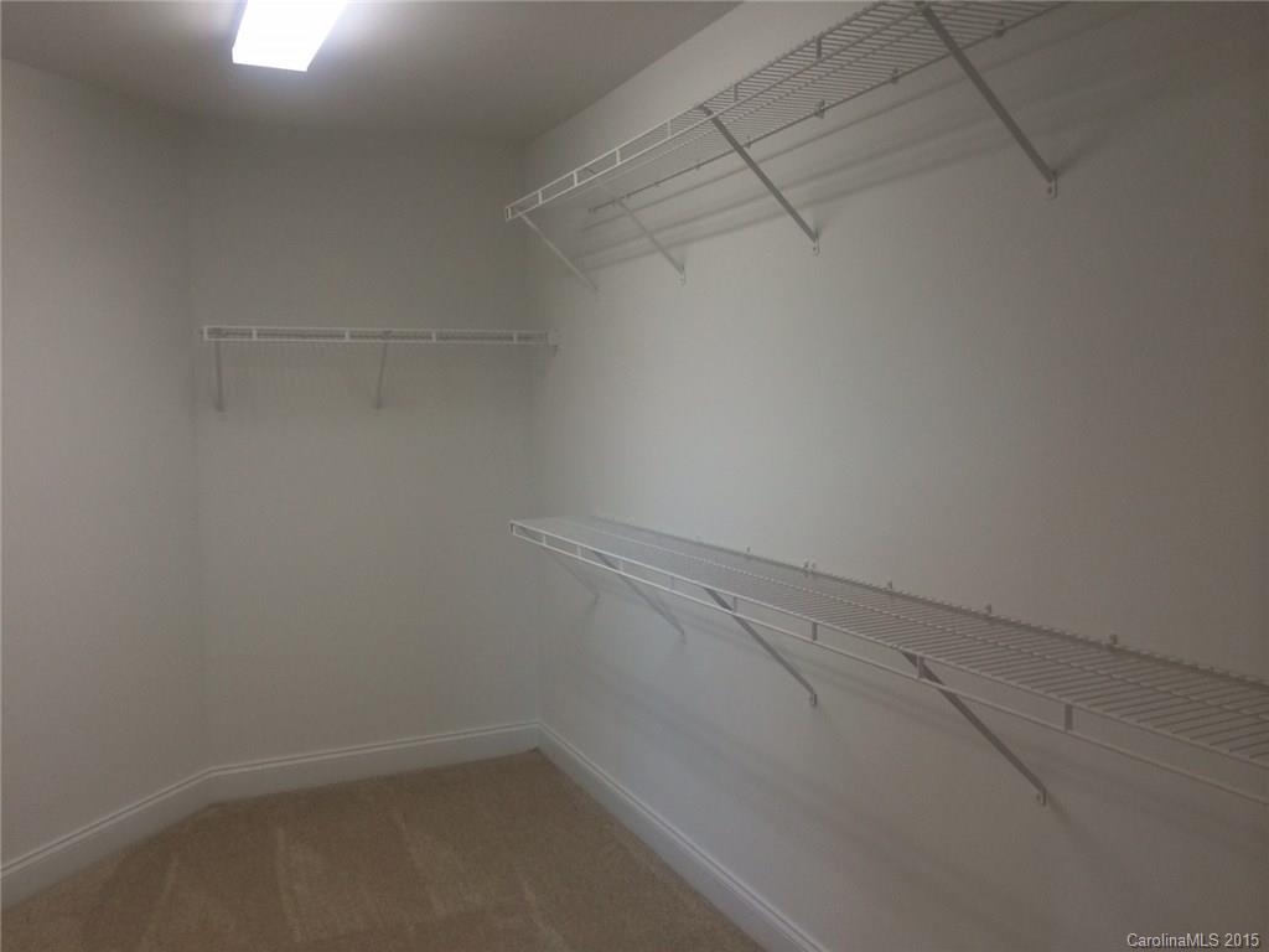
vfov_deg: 46.8
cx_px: 634
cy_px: 476
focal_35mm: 30
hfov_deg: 60.0
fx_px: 1100
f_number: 2.2
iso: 64
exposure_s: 1/30
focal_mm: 4.12
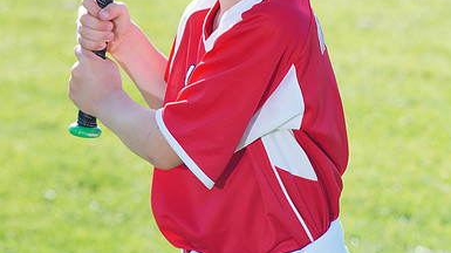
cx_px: 226
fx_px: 3777
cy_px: -86
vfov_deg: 3.8
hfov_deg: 6.8
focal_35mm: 316
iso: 200
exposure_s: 1/200
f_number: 9
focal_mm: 200
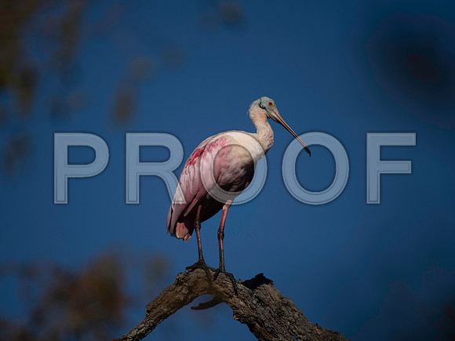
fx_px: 10529
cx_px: 228
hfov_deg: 2.5
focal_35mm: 801
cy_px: 170
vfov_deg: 1.9
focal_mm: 400
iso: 100
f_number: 4.5
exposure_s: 1/2500
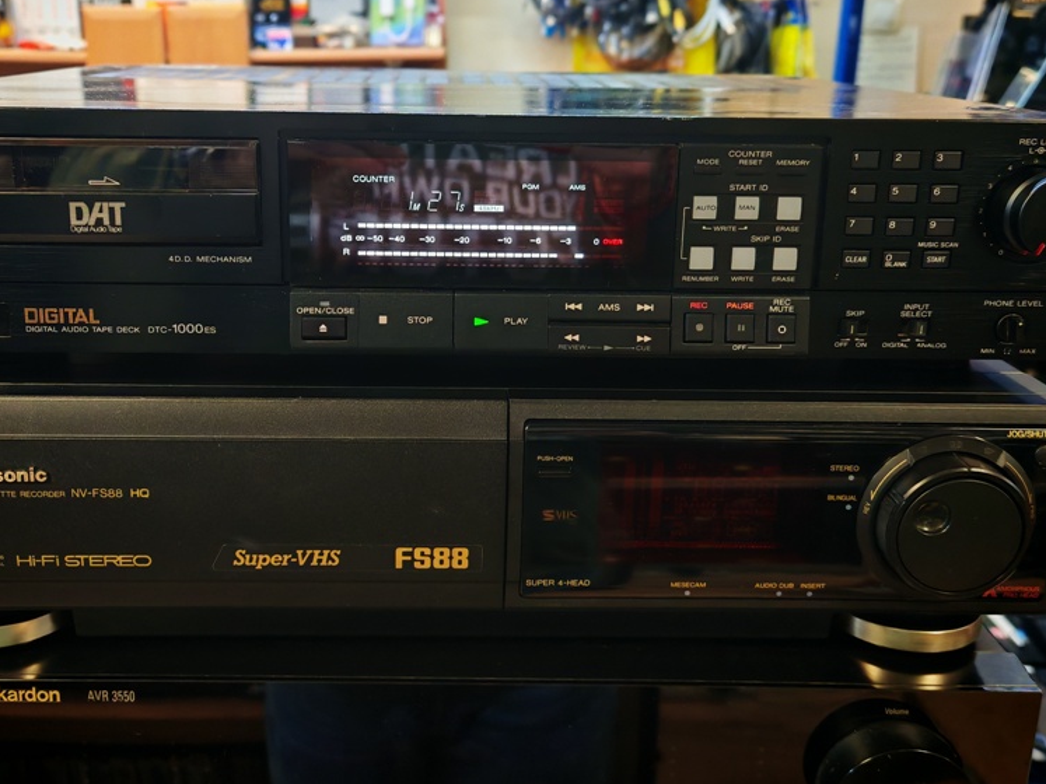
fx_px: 1118
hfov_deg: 50.1
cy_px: 304
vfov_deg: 38.5
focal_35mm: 37
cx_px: 468
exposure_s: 1/33
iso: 640
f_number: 1.9
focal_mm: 6.67
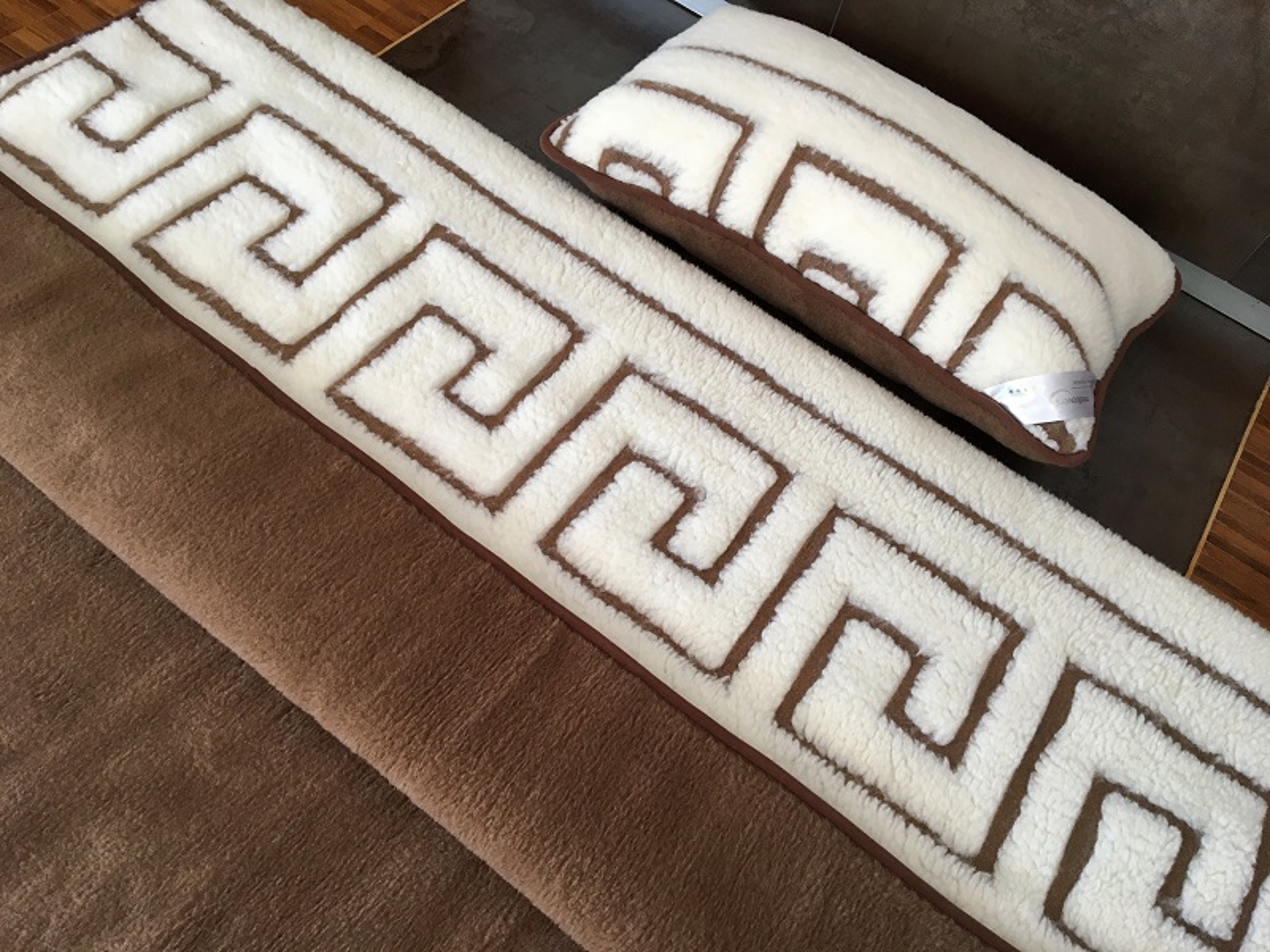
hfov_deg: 61.7
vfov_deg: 48.2
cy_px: 476
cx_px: 635
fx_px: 1064
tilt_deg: -57.6
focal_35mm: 29
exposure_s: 1/33
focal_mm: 4.15
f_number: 2.2
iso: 50
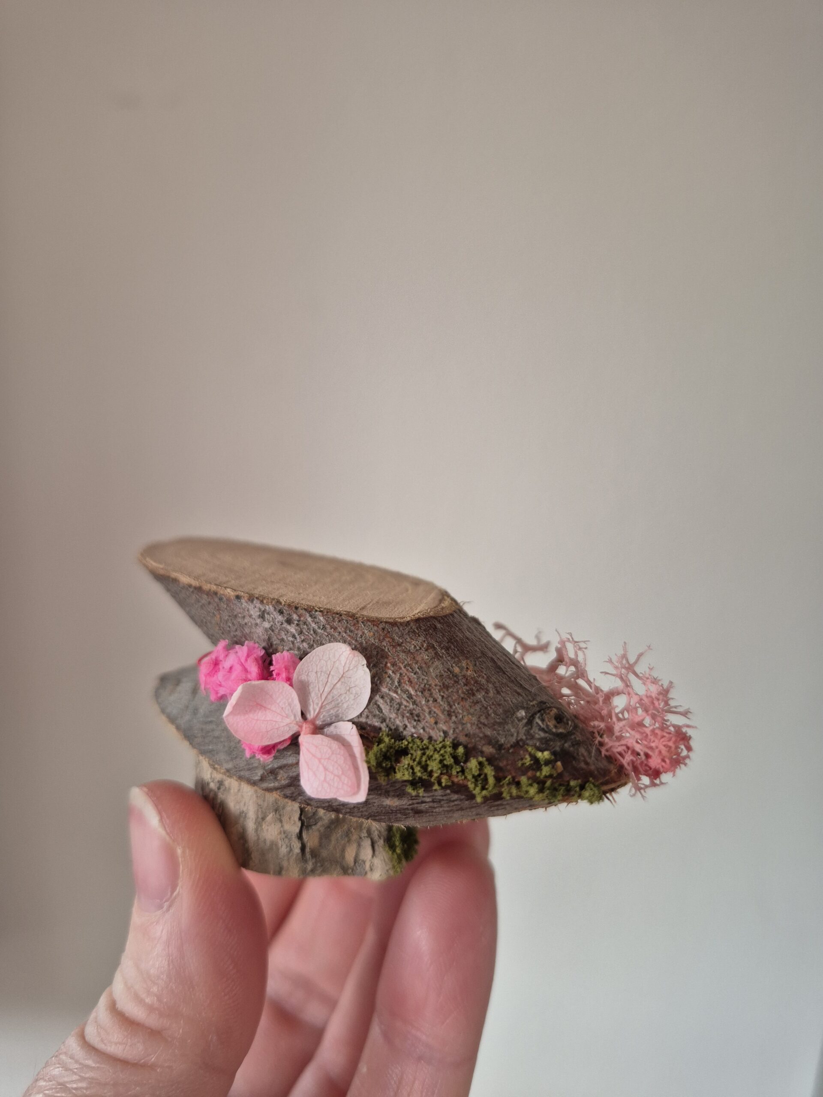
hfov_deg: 58.9
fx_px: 729
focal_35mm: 23
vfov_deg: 73.9
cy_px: 548
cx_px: 412
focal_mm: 5.4
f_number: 1.8
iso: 250
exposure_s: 1/100
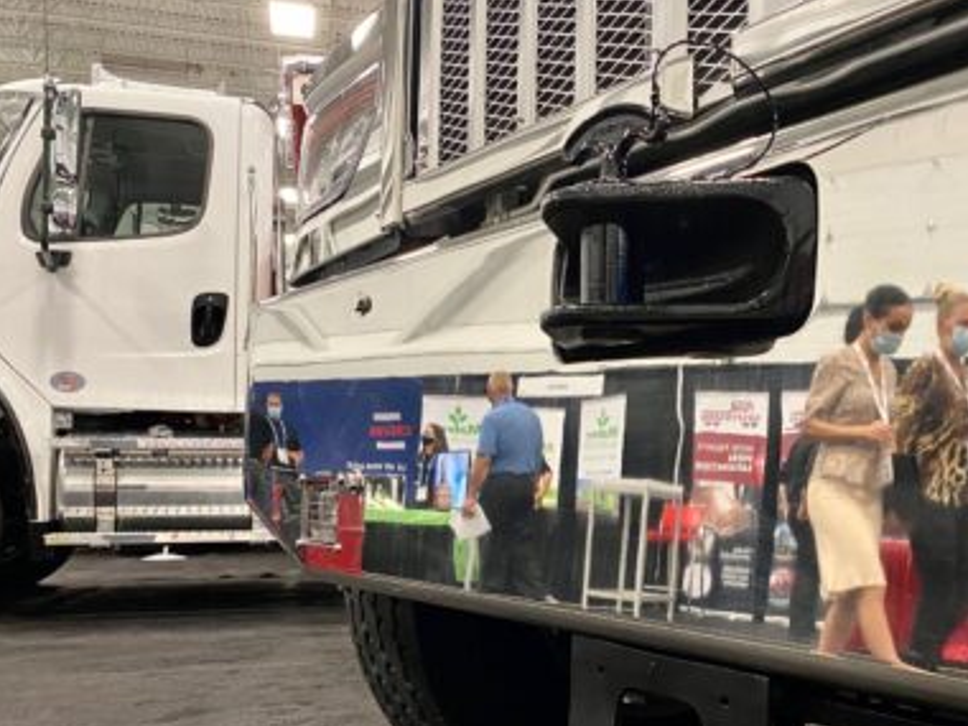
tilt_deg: -1.3
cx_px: 678
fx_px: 1147
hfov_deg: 44.8
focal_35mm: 41
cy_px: 502
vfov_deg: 34.7
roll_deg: +0.8
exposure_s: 1/60
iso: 320
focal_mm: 4.25
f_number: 1.8
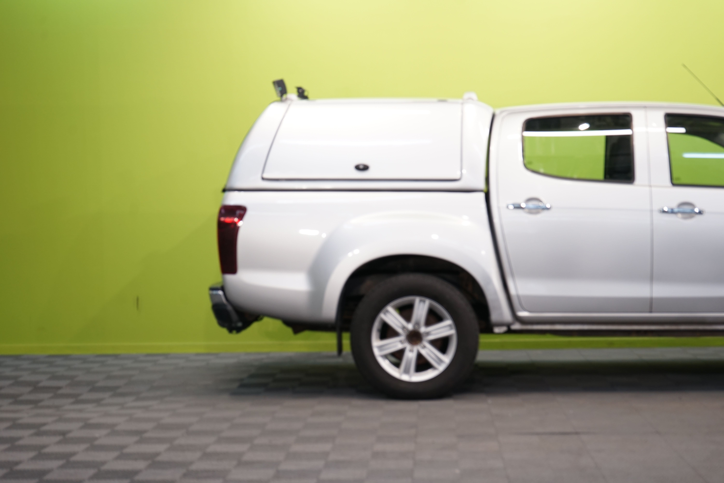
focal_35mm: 60
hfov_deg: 33.4
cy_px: 242
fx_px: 1207
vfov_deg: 22.6
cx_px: 362
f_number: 5.6
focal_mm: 60
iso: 500
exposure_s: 1/40
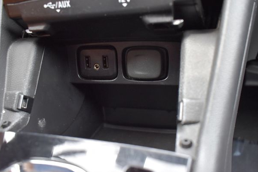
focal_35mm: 32
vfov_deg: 41.1
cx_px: 126
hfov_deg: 58.7
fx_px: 229
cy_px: 84
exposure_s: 1/125
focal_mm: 20
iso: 800
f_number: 3.5
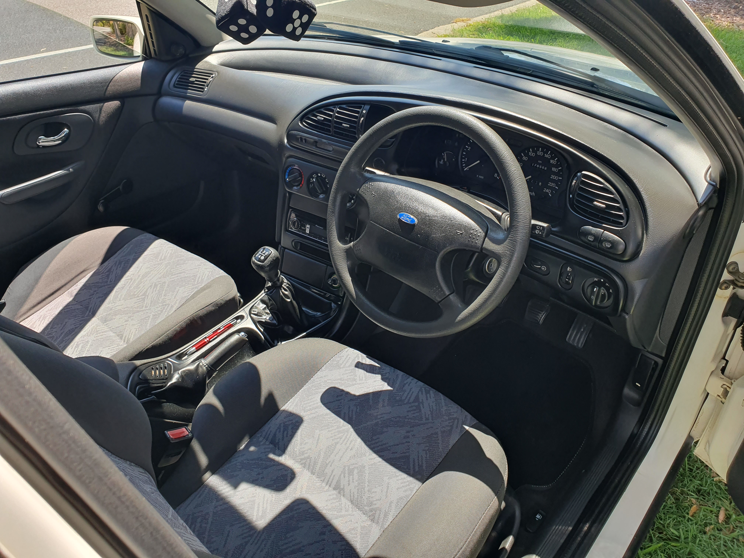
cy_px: 279
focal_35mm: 26
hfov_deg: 67.3
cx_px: 372
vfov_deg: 53.1
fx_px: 559
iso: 50
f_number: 2.4
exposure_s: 1/263
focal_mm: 4.32
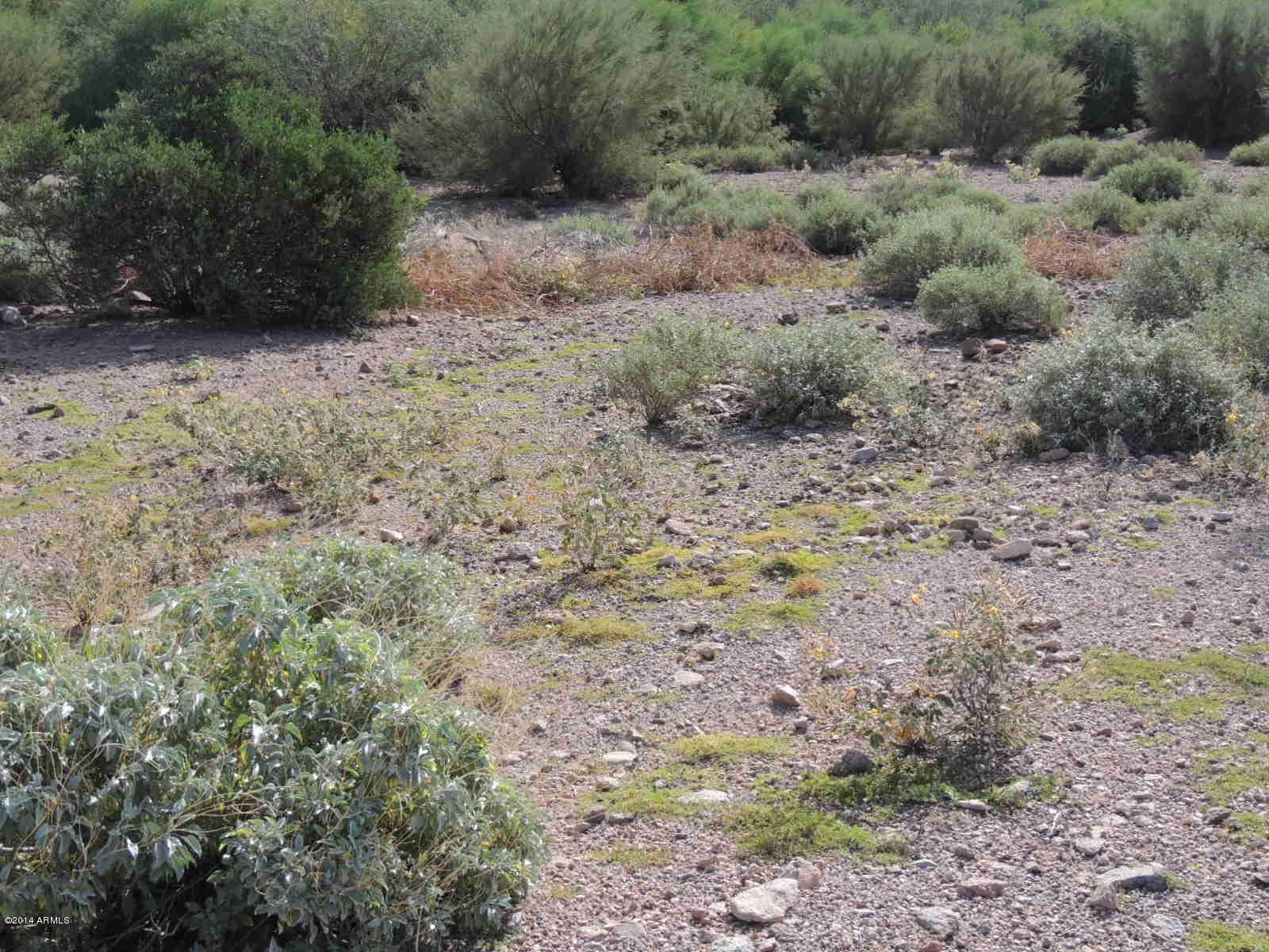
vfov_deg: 30.9
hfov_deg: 40.4
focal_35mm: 47
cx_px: 634
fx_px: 1723
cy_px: 476
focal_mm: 8.3
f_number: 3.5
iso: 100
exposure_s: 1/800
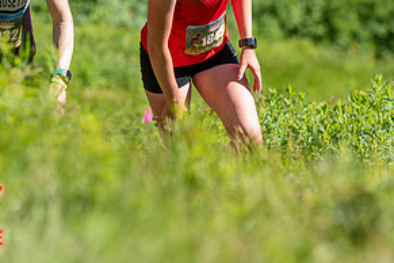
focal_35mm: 269
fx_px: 2944
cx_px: 167
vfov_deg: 5.1
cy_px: 17
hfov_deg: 7.7
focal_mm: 135
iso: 100
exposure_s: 1/800
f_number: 3.5
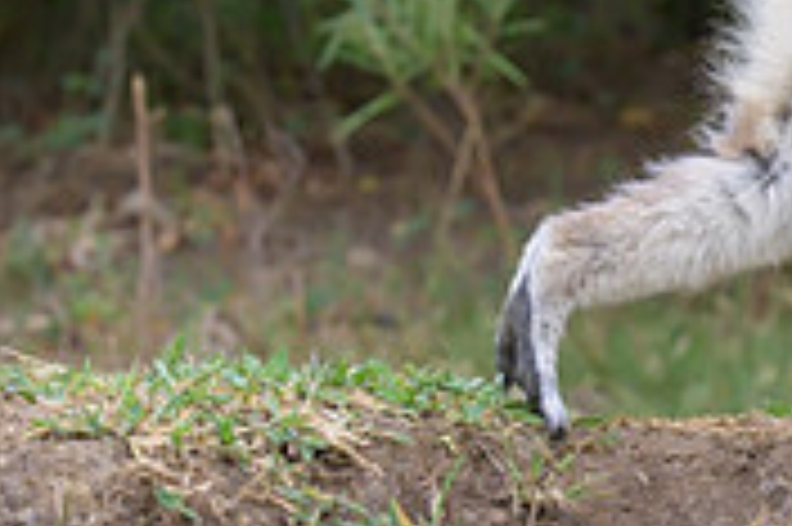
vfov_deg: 4.9
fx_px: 6088
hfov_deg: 7.4
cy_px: -119
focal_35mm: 277
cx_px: 1082
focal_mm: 70
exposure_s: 1/1000
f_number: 7.1
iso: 1250
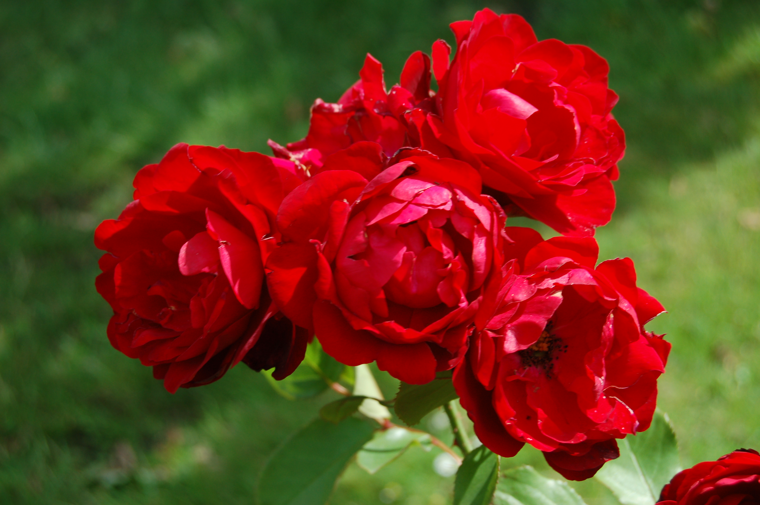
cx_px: 380
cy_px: 252
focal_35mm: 75
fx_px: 1582
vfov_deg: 18.1
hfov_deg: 27.0
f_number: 8
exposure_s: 1/250
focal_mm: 50
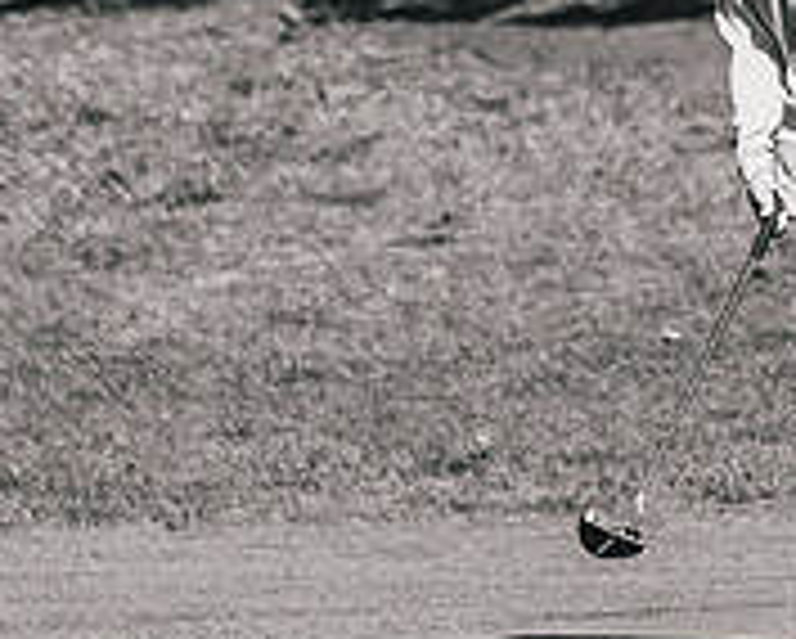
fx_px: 20943
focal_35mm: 888
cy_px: 151
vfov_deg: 1.7
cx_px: 825
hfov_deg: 2.2
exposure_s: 1/3200
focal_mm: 150
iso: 200
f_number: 2.8
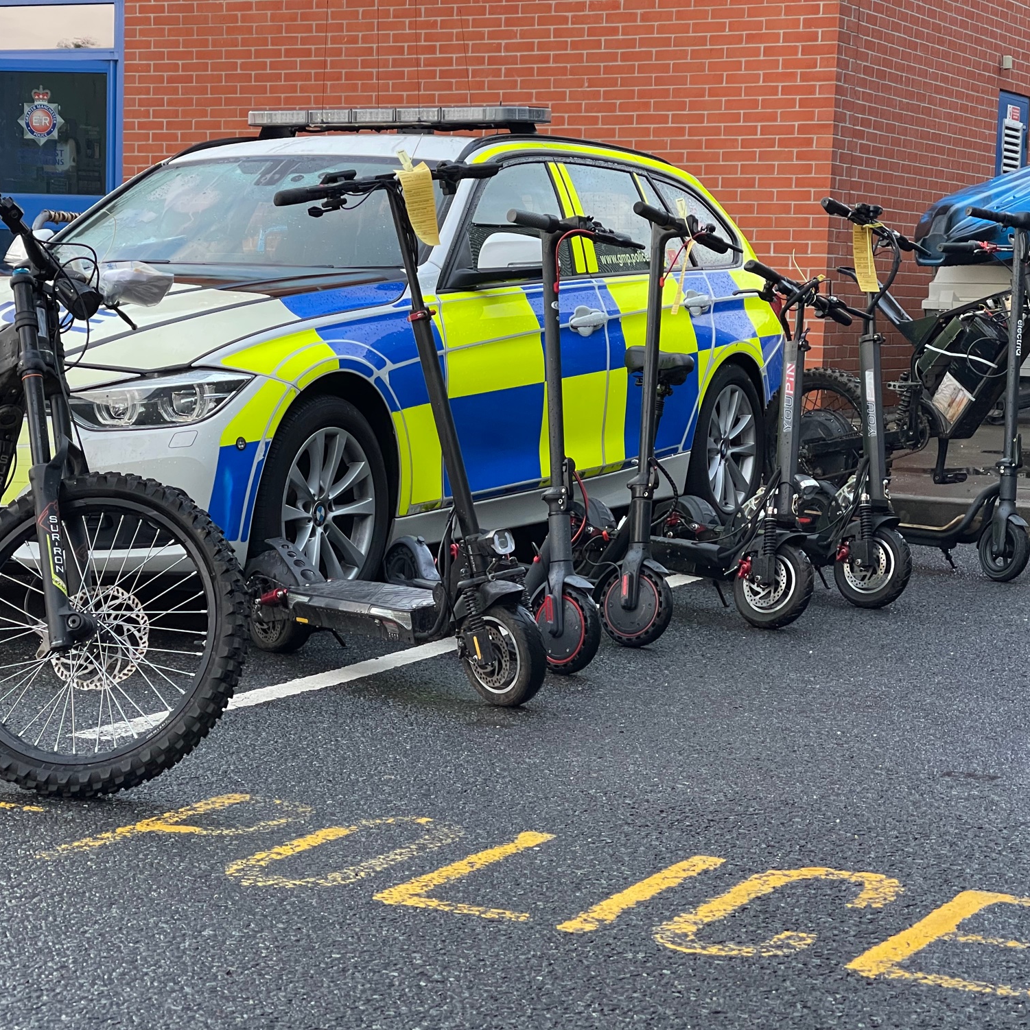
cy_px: 518
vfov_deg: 22.8
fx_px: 2558
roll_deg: -1.6
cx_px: 382
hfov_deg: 22.7
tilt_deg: -4.8
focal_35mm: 76
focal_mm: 7.5
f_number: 2.2
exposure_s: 1/109
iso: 200
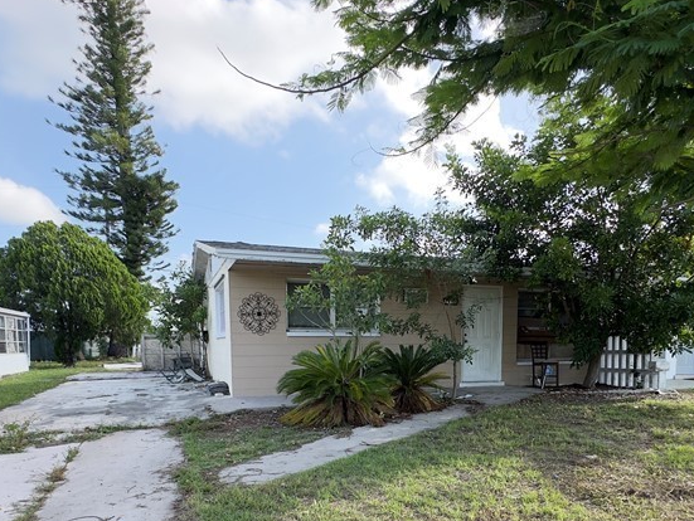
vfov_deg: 50.8
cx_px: 367
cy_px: 394
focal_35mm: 26
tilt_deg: -6.5
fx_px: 522
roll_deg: -0.1
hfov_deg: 67.2
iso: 40
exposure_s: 1/347
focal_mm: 2.22
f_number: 2.2
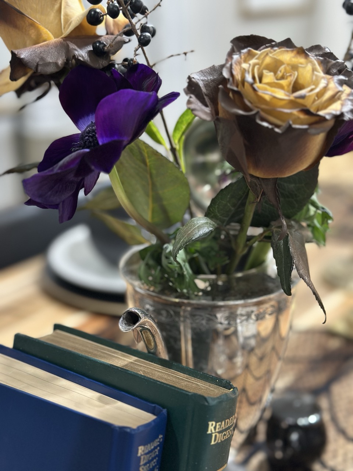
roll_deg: -0.7
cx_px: 176
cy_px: 236
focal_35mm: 48
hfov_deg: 30.3
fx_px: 653
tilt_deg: -20.6
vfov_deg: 39.7
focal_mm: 6.86
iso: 320
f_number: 1.78
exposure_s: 1/40
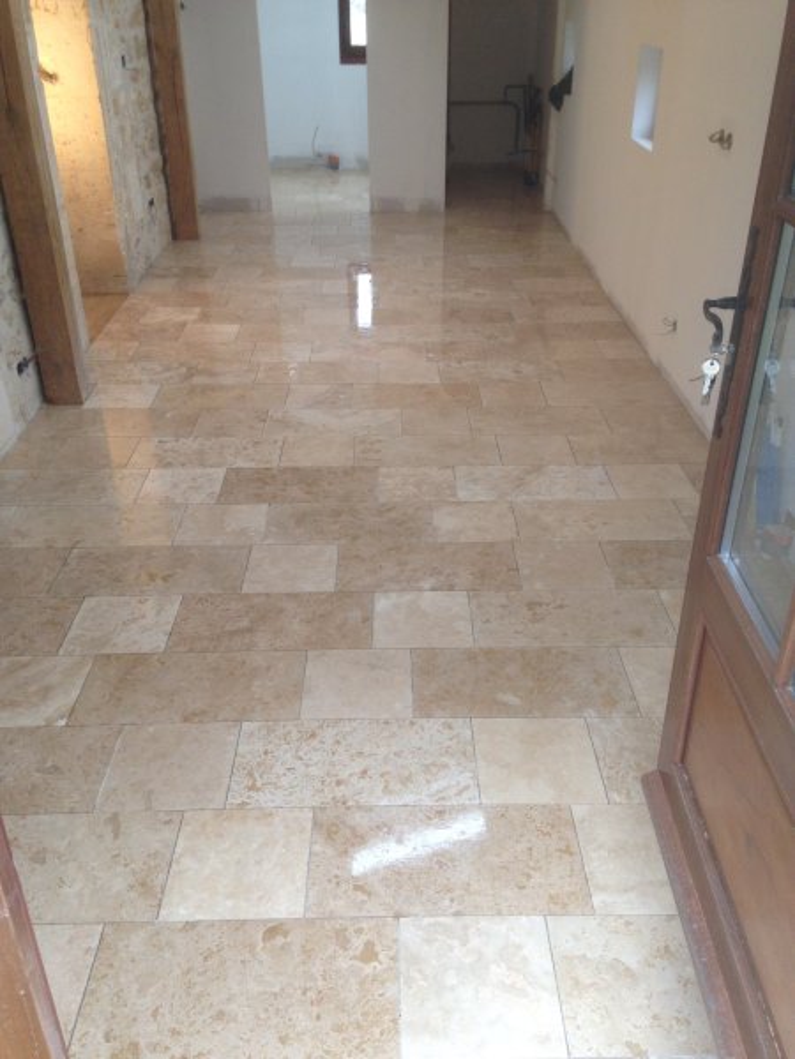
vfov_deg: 55.4
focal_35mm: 33
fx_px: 1011
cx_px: 398
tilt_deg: -30.3
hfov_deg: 42.9
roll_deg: +0.3
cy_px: 530
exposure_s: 1/20
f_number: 2.4
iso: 80
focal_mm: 4.12
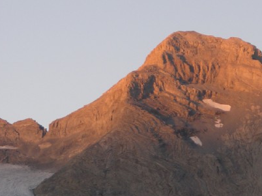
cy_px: 197
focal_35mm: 357
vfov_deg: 4.2
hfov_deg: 5.6
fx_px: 2700
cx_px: 55
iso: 50
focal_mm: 34.7
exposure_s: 1/61.2
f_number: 3.8
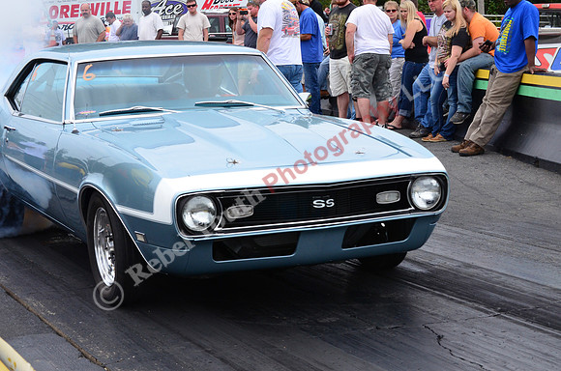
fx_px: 1283
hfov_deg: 24.7
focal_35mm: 82
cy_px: 186
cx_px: 280
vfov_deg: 16.5
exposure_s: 1/500
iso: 1000
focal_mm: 55
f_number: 11
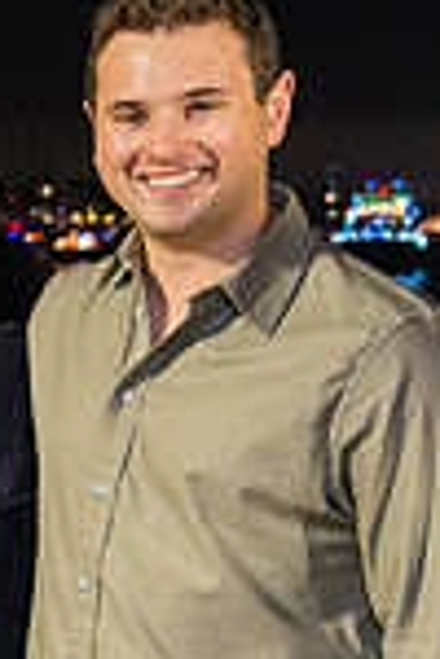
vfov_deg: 19.3
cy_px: 529
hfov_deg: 11.3
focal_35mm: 105
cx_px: -546
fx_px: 1925
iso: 3200
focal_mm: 27.2
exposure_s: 1/125
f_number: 2.8
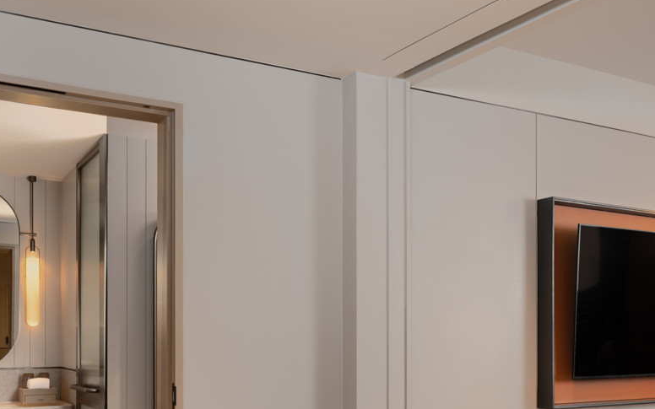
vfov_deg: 29.6
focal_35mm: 42
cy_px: 347
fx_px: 750
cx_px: 413
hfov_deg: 46.7
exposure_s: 1/8
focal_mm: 25
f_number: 8
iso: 100
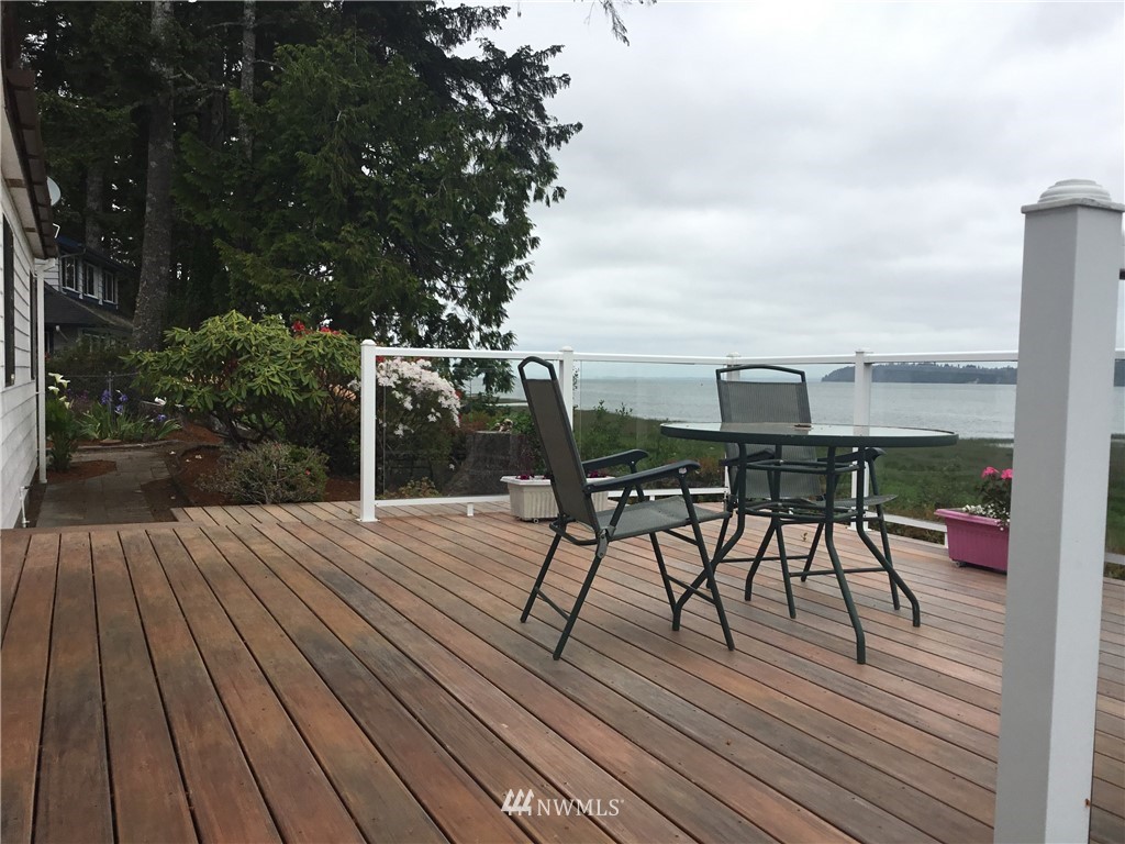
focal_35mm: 31
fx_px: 1007
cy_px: 422
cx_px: 562
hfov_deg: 58.4
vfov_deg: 45.4
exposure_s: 1/1456
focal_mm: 3.3
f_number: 2.4
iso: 25
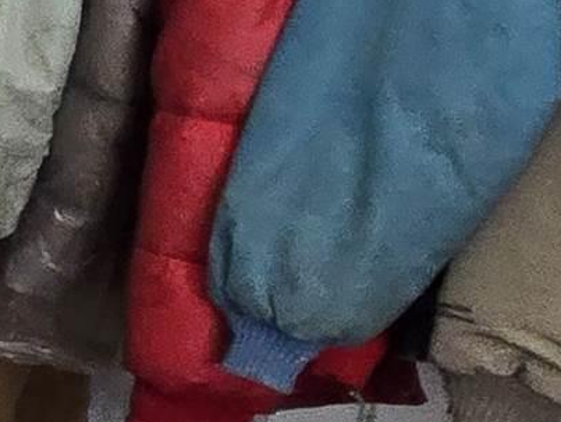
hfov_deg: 11.2
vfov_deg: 14.9
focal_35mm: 99
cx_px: -1150
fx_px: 1606
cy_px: 107
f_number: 2.2
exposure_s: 1/60
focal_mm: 2.2
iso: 160
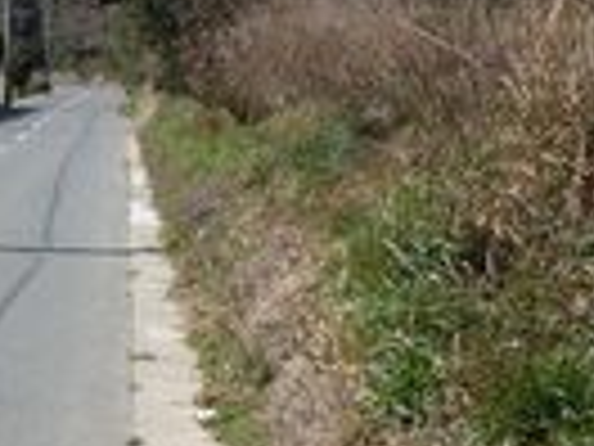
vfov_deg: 17.4
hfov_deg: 21.8
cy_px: 216
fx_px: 1459
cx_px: -54
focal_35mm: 85
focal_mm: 5
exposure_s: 1/800
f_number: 3.7
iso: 100
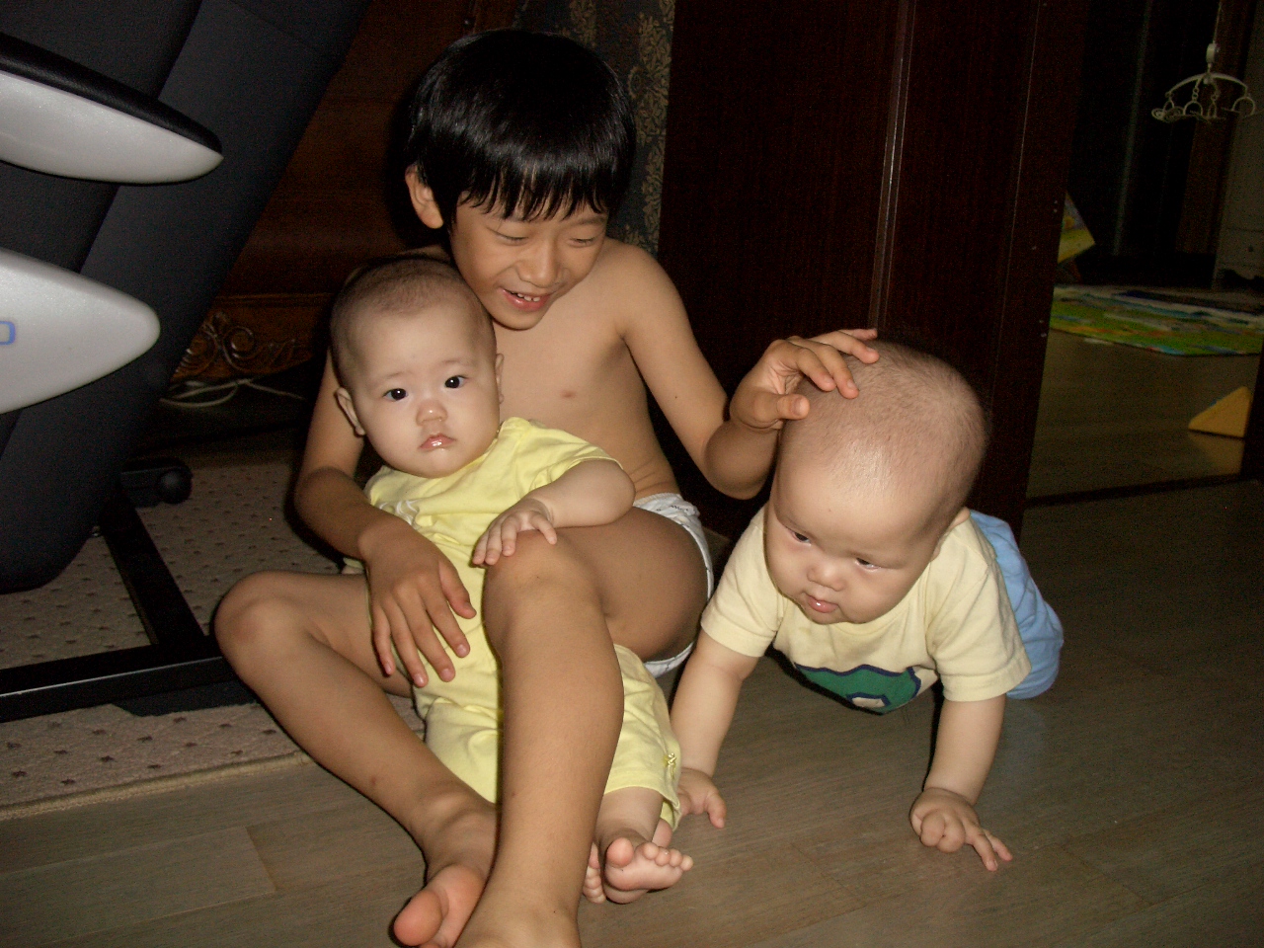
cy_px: 474
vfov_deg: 42.9
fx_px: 1205
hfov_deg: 55.4
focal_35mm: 33
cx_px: 632
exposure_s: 1/60
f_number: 2.8
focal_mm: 7.1
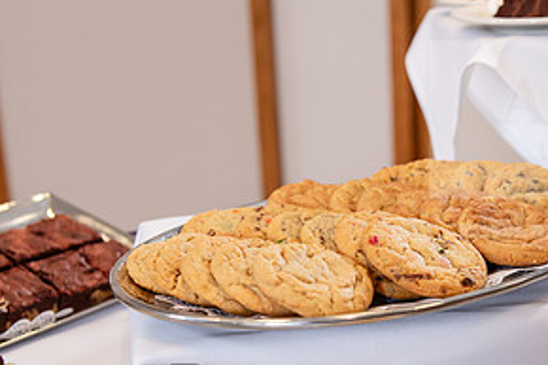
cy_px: 269
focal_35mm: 76
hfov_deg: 26.5
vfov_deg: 17.8
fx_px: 1156
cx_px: 372
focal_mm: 38
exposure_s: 1/160
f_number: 3.5
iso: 400
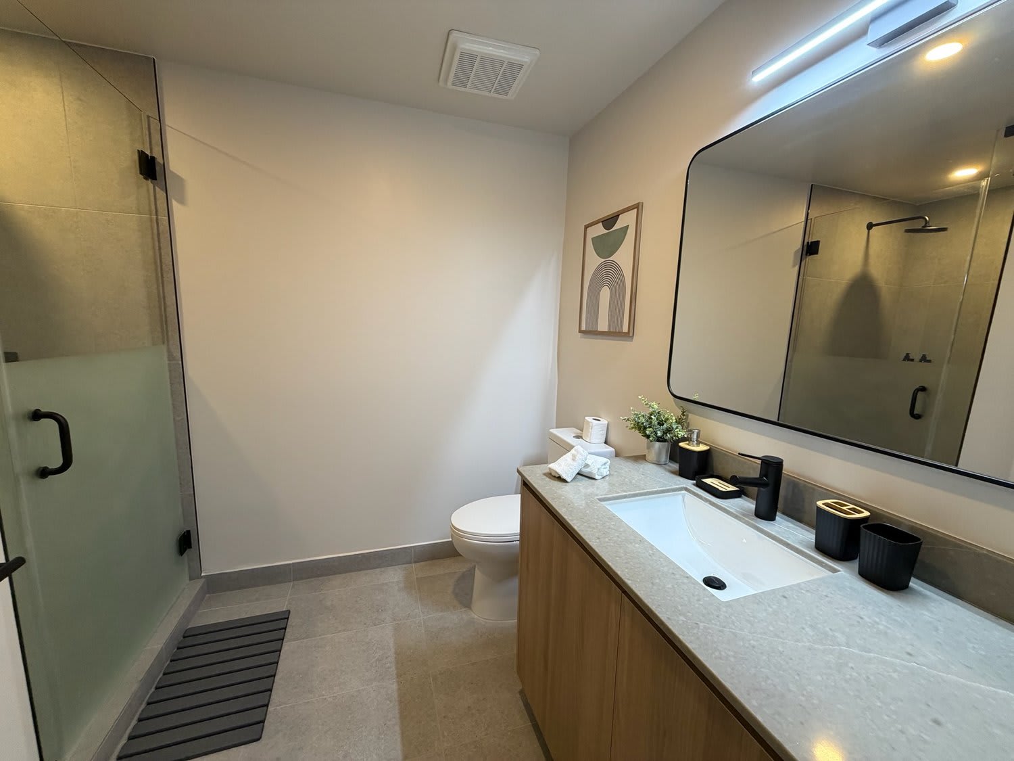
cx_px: 507
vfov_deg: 85.7
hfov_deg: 102.1
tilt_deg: -8.6
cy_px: 380
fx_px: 410
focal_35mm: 14
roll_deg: -0.7
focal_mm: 2.2
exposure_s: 1/60
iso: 250
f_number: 2.2
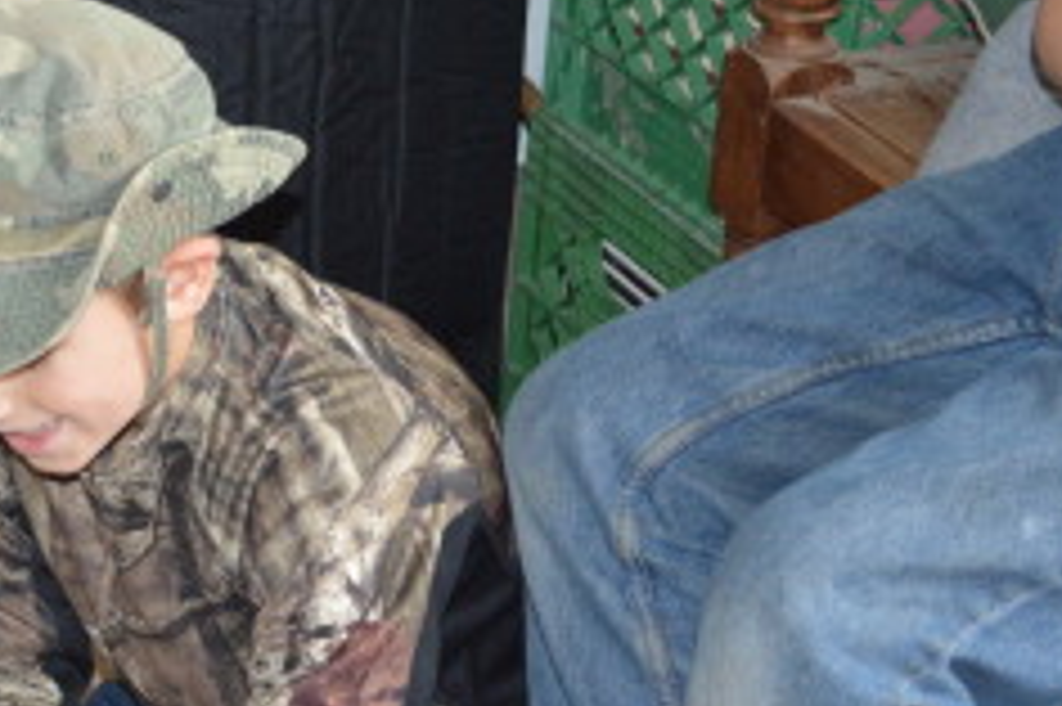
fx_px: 3744
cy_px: 675
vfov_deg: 10.7
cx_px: 14
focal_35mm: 127
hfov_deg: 15.9
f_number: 5.3
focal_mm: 40
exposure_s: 1/60
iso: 1400
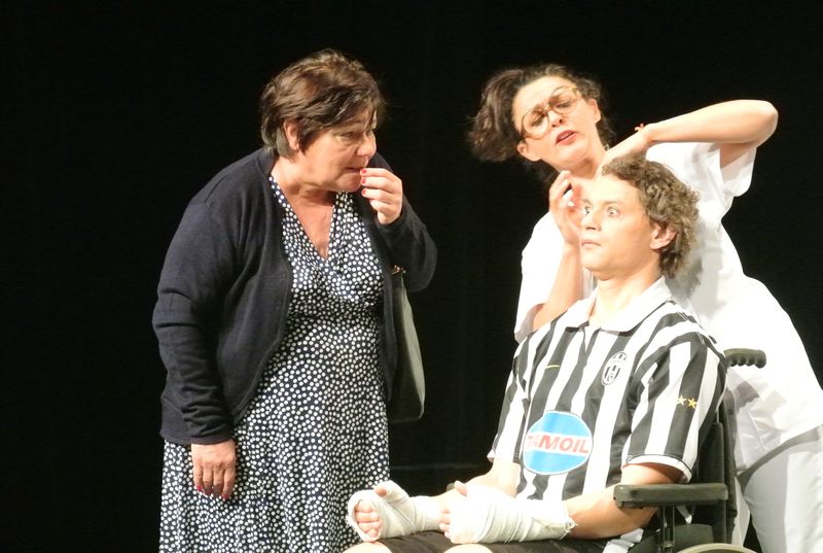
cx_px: 412
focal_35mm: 166
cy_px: 276
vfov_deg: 8.3
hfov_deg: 12.4
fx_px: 3803
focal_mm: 61.6
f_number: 5.6
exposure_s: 1/50
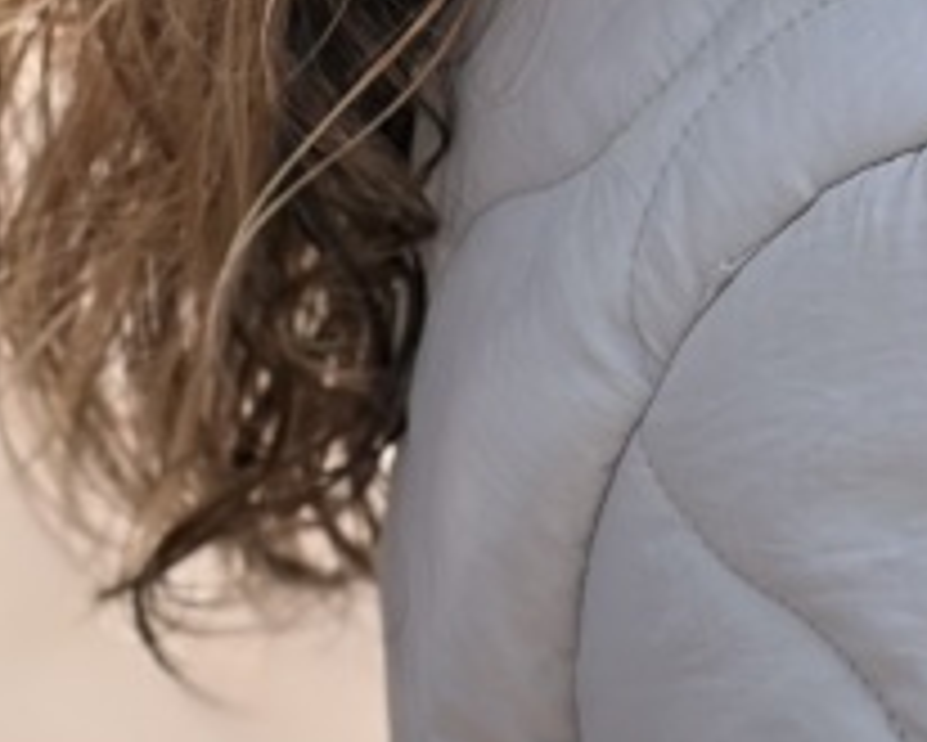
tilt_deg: -15.7
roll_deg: +2.9
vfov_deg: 5.9
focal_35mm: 263
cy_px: -83
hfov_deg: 7.2
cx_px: 1350
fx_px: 7219
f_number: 1.6
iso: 50
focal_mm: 5.96
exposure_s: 1/1393
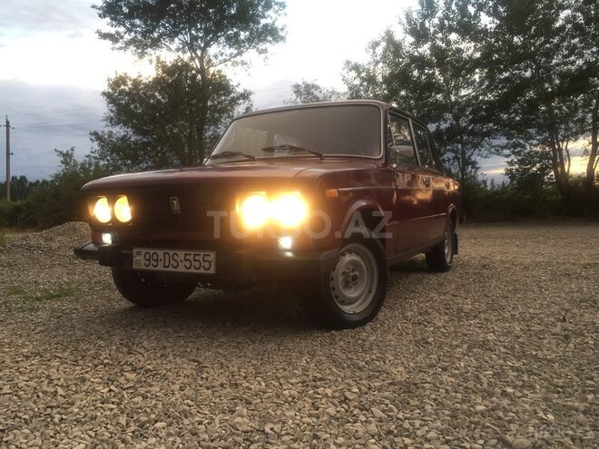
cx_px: 300
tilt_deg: +2.1
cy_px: 224
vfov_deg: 48.2
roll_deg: +0.9
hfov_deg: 61.7
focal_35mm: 29
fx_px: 502
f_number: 2.2
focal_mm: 4.15
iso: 50
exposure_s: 1/100
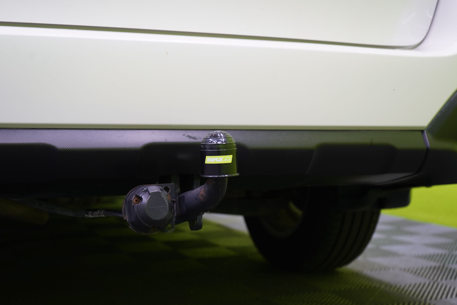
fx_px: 660
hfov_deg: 38.2
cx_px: 218
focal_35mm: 52
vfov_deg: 26.0
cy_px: 162
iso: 640
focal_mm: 47
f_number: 5
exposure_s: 1/30
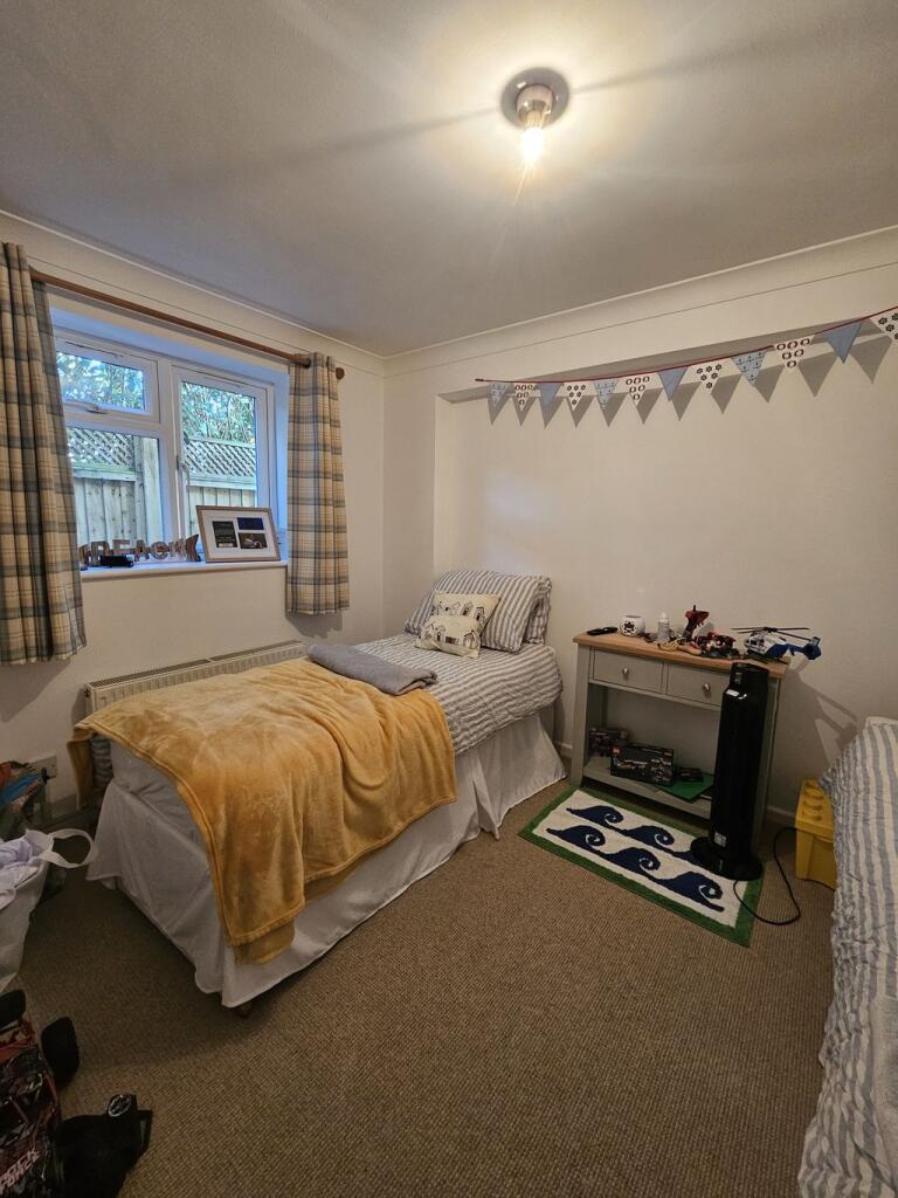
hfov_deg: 89.9
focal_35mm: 13
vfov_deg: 106.2
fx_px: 450
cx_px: 449
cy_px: 599
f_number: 2.2
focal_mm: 2.2
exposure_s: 1/33.3
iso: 320
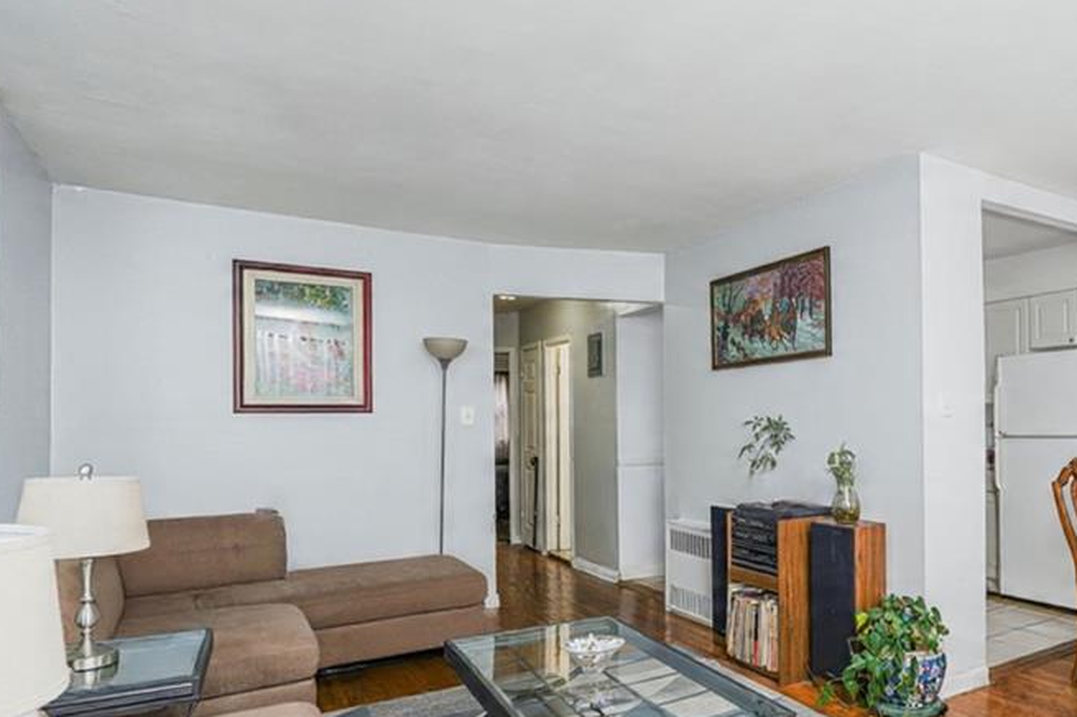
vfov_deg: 51.0
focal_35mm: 25
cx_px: 771
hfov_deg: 68.1
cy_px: 413
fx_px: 748
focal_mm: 16
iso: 64
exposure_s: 1/50
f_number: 5
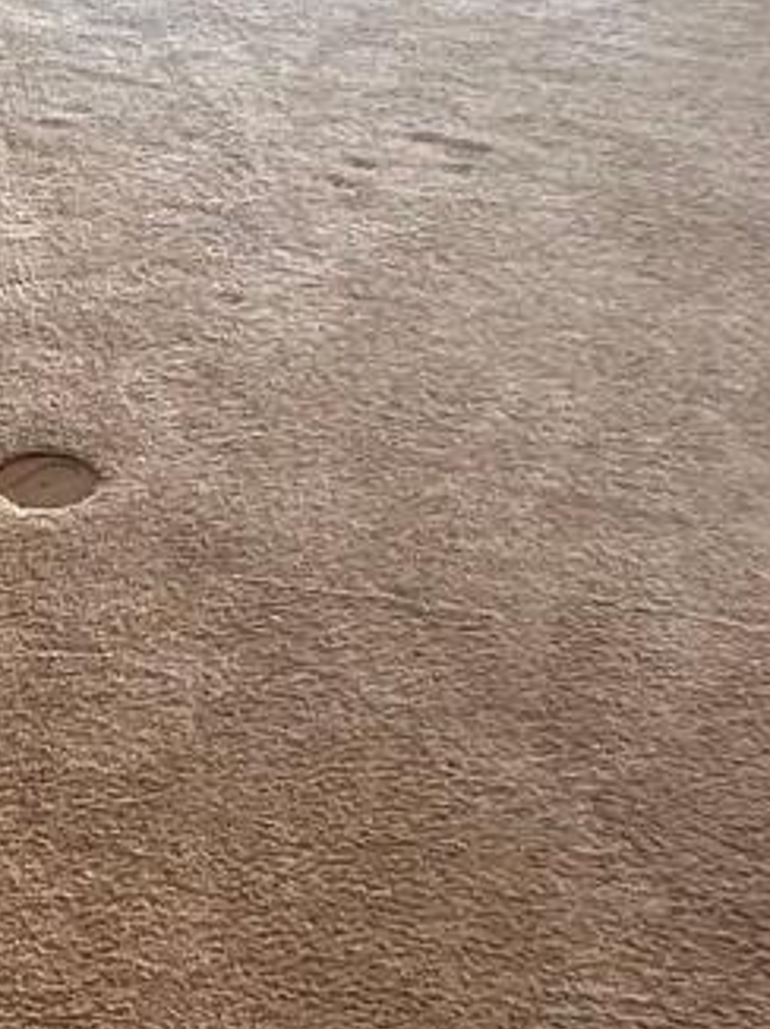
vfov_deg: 20.5
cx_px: -167
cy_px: -363
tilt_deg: -11.0
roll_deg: +1.5
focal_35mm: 86
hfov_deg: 16.4
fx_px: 2554
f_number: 2.2
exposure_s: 1/99
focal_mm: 2.22
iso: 80
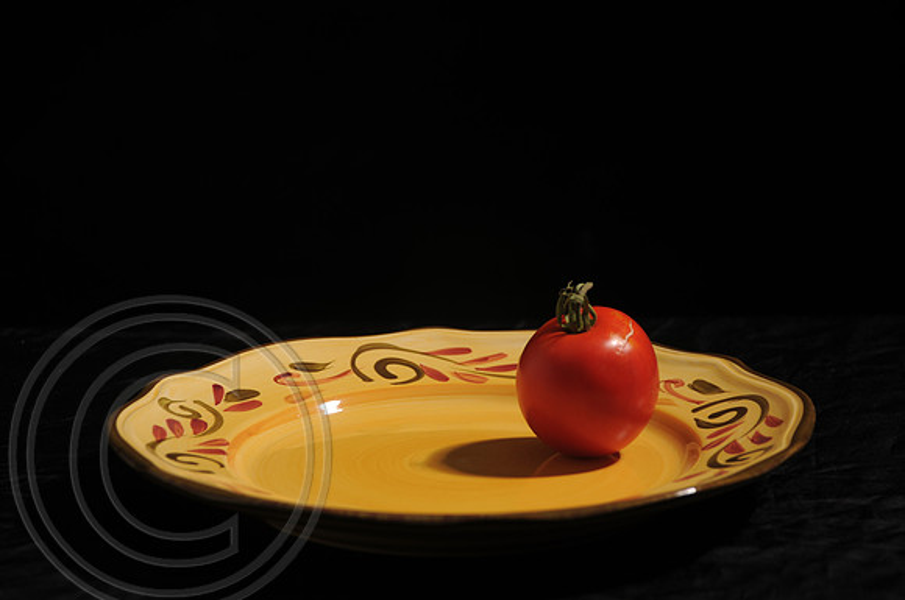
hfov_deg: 16.1
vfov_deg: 10.7
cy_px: 300
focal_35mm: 128
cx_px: 452
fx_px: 3201
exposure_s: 1/100
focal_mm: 85
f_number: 5.6
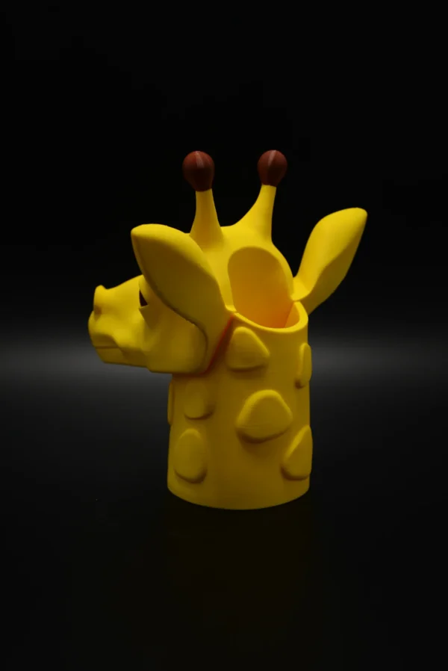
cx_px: 224
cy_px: 336
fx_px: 1062
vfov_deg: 35.0
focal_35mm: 57
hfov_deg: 23.8
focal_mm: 38
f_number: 4.5
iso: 400
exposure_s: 1/80
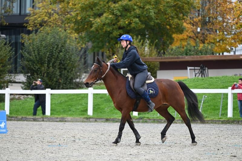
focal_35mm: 220
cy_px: 80
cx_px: 121
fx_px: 1478
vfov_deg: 6.2
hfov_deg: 9.4
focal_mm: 220
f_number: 5
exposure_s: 1/800
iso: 1800
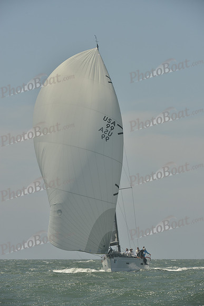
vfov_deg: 10.3
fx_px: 1699
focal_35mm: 200
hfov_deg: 6.9
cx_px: 102
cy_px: 153
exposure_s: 1/1250
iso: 280
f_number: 9
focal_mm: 200
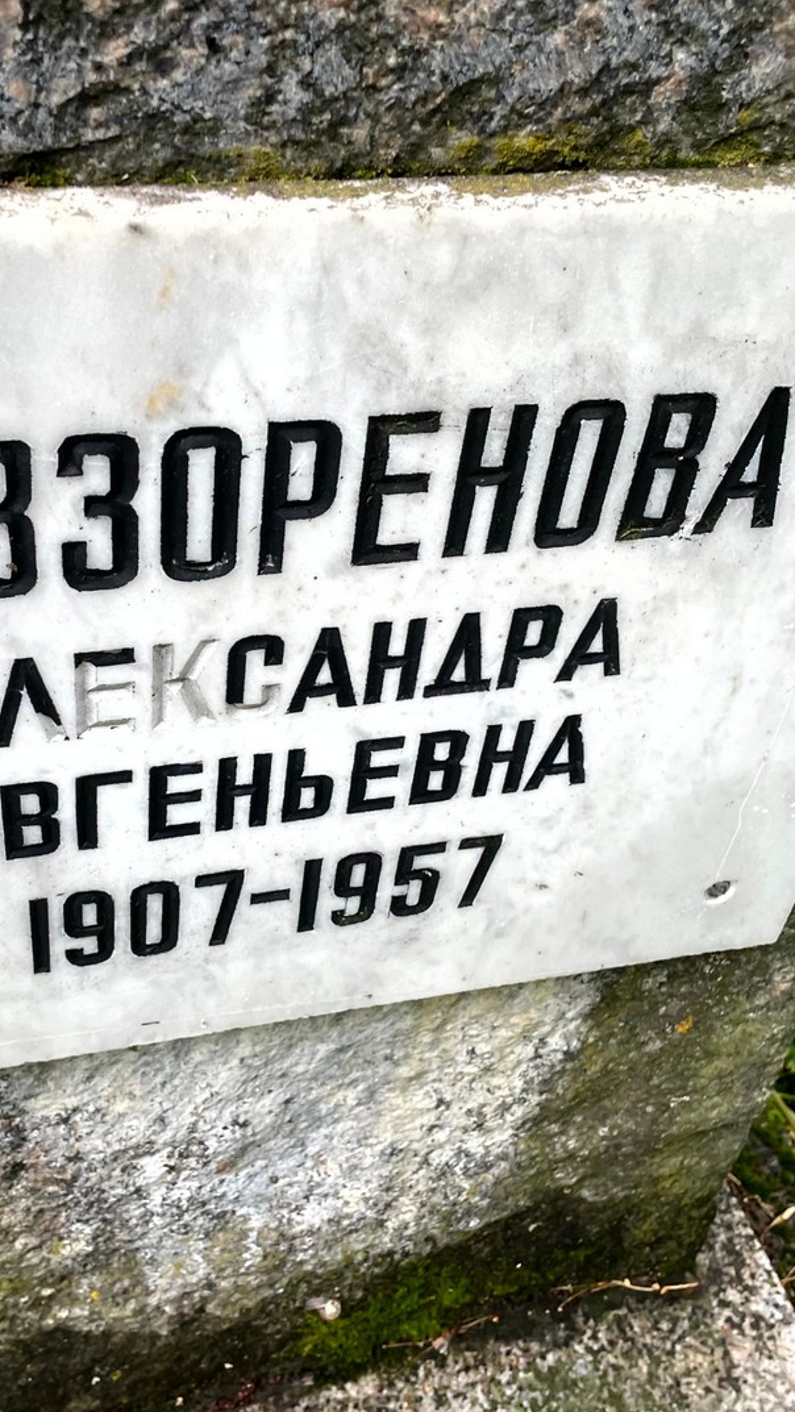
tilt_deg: -38.7
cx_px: 296
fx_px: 1423
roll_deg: -2.1
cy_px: 709
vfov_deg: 52.8
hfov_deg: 31.1
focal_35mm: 38
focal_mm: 4.2
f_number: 1.6
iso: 64
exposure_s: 1/121
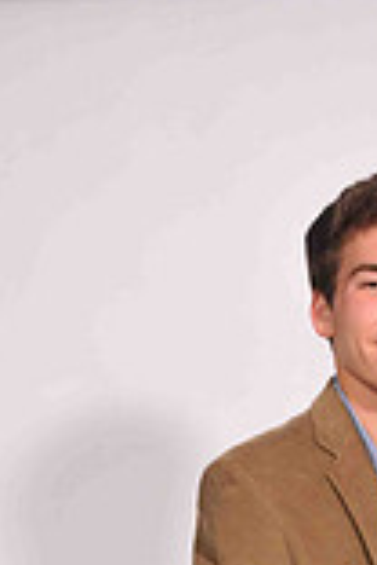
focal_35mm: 95
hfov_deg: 14.0
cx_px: 448
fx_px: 1492
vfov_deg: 19.3
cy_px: 800
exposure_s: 1/160
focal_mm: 22
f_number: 5
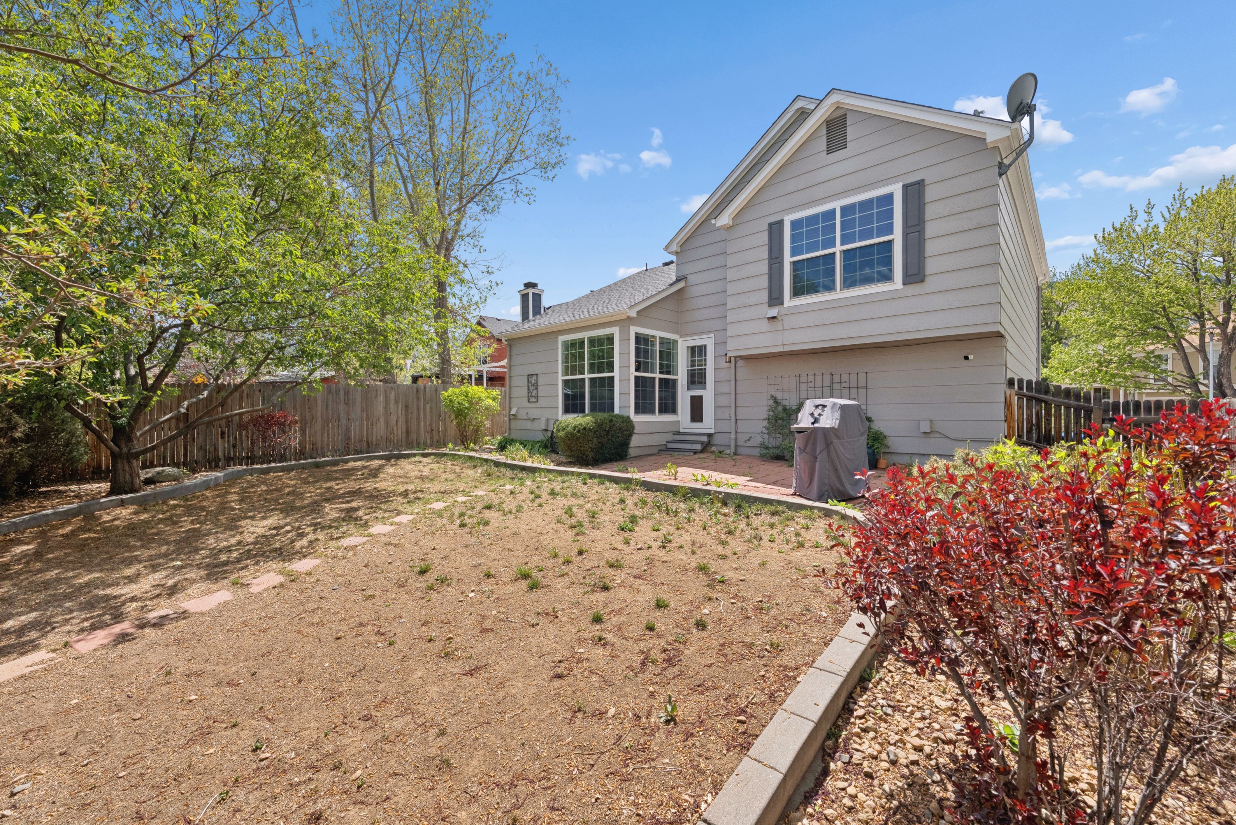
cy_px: 412
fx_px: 481
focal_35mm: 14
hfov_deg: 104.2
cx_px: 618
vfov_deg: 81.3
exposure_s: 1/800
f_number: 9
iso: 320
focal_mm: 14
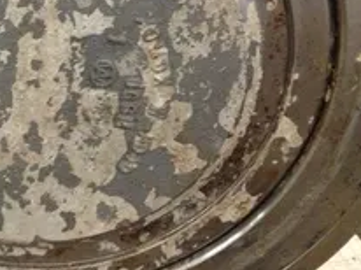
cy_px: 56
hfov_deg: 27.4
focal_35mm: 68
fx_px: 708
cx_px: 26
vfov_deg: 21.3
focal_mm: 4.28
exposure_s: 1/15
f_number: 2.4
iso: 400
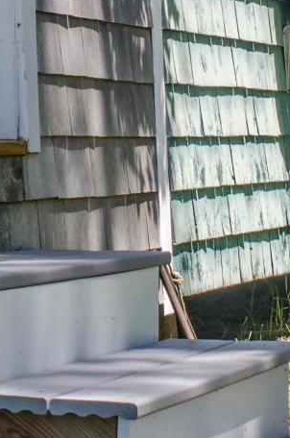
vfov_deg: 12.8
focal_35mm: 158
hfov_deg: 8.6
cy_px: -61
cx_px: 59
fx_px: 1918
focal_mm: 24
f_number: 11
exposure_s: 1/80
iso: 100
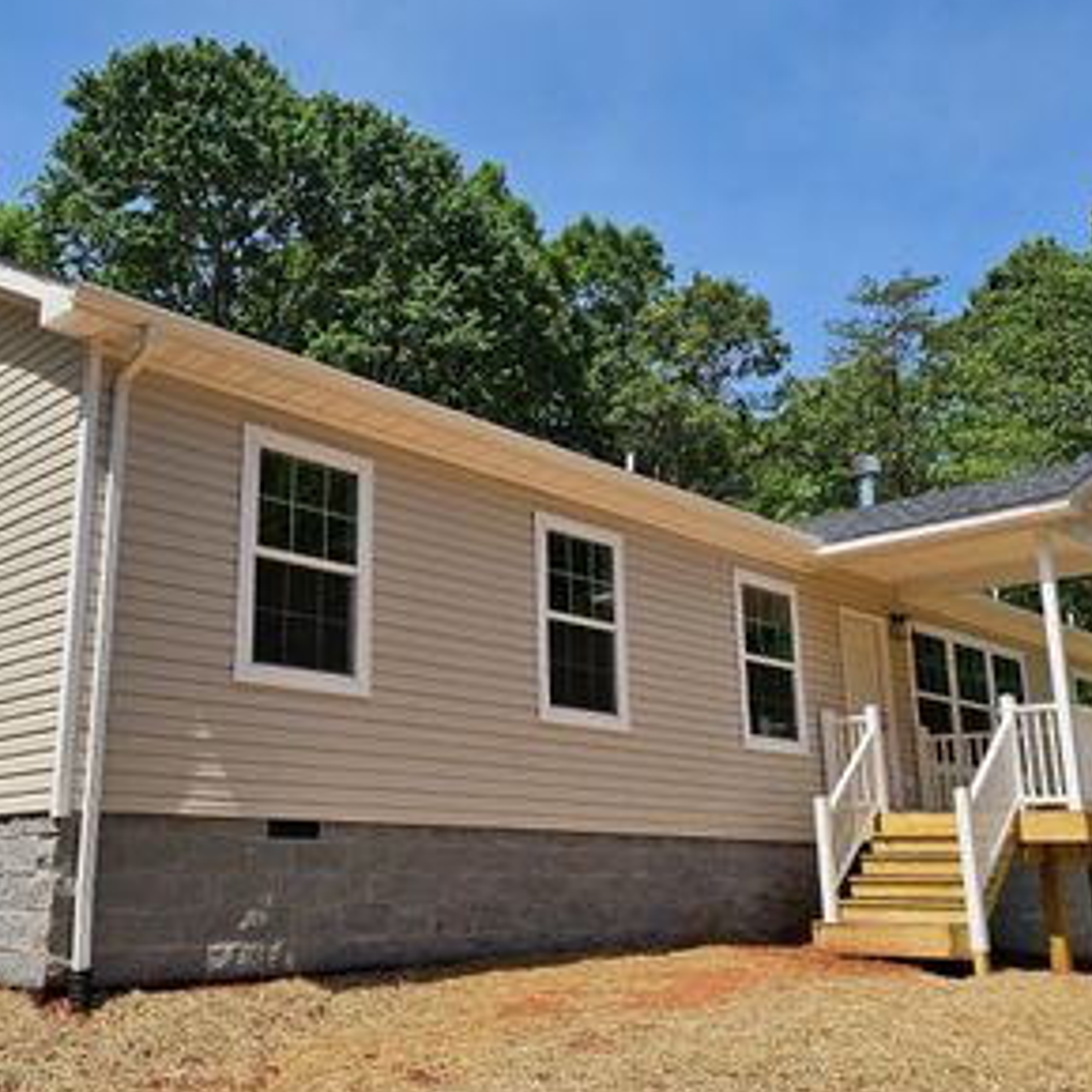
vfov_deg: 47.2
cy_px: 555
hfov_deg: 47.0
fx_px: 1249
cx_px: 444
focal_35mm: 35
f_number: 1.7
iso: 16
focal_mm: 6.3
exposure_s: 1/1429
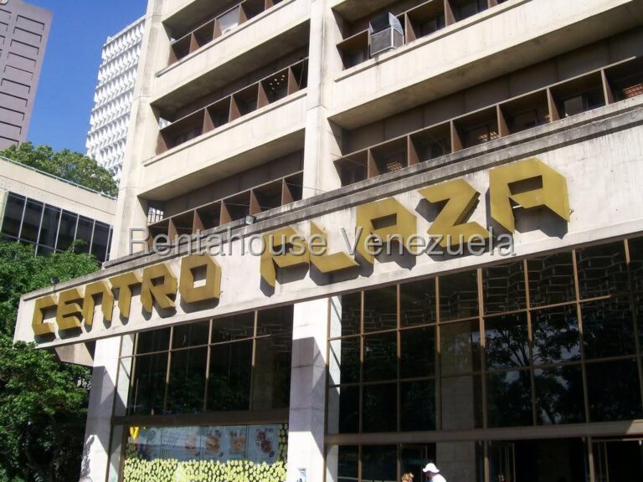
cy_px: 241
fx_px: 669
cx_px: 322
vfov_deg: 39.7
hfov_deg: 51.4
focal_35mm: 36
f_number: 4.8
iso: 80
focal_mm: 6
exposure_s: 1/454
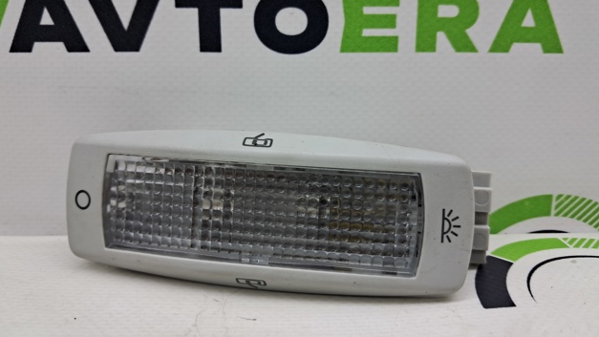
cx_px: 301
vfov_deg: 38.8
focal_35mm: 30
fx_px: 477
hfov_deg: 64.3
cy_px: 134
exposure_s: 1/100
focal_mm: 4
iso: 50
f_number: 1.8
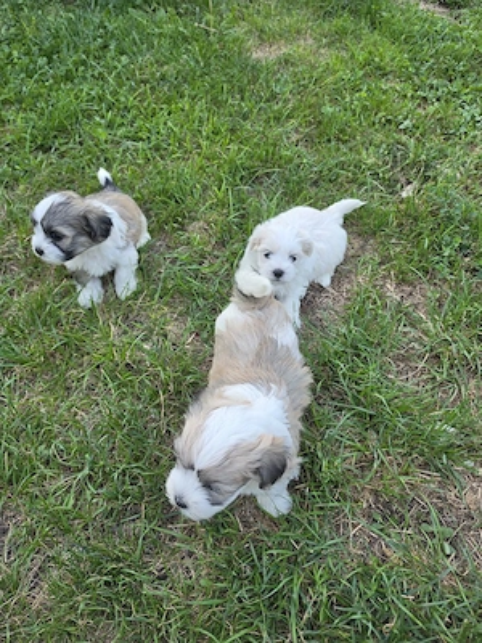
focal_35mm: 23
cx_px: 241
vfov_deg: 73.9
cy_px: 322
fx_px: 427
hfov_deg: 58.9
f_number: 1.4
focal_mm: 6.5
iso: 32
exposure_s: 1/120
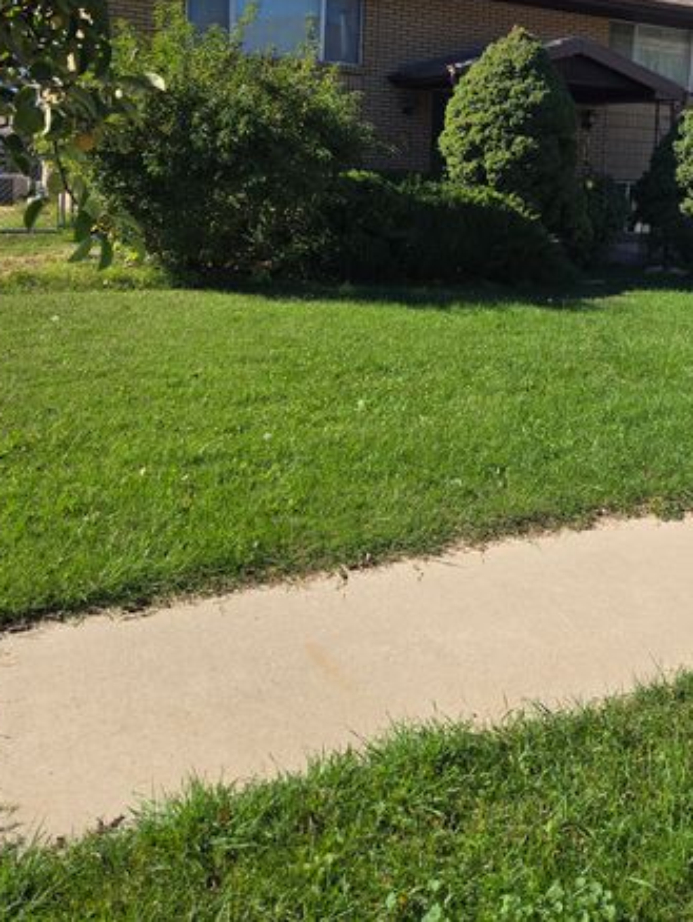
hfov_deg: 39.9
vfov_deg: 50.3
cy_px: 222
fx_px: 933
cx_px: 495
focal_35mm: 35
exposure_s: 1/1425
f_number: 1.8
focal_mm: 5.4
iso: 25
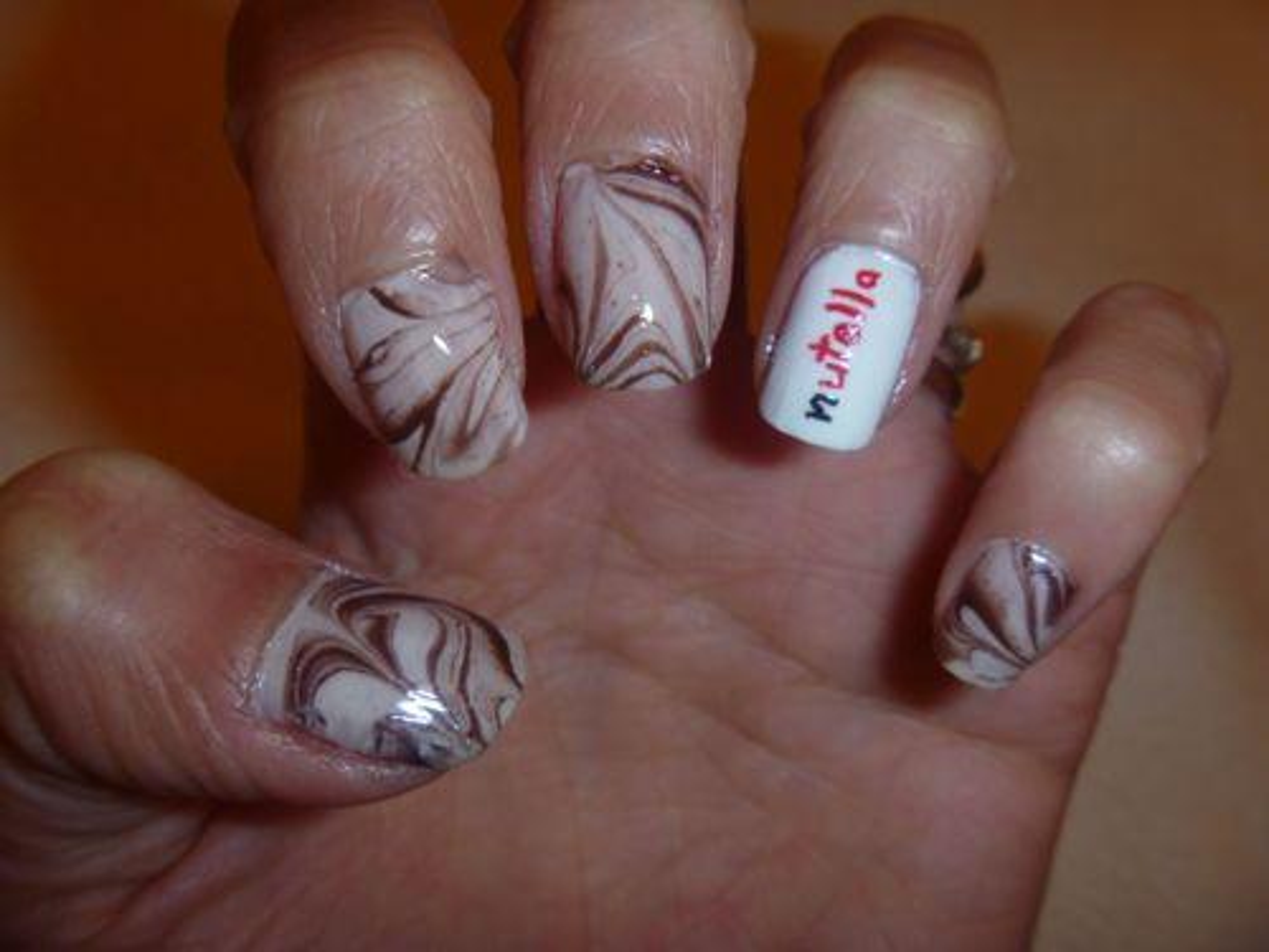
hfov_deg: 52.6
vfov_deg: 40.7
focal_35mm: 35
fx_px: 1283
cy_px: 476
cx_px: 634
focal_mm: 6.3
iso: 80
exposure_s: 1/30
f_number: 3.5
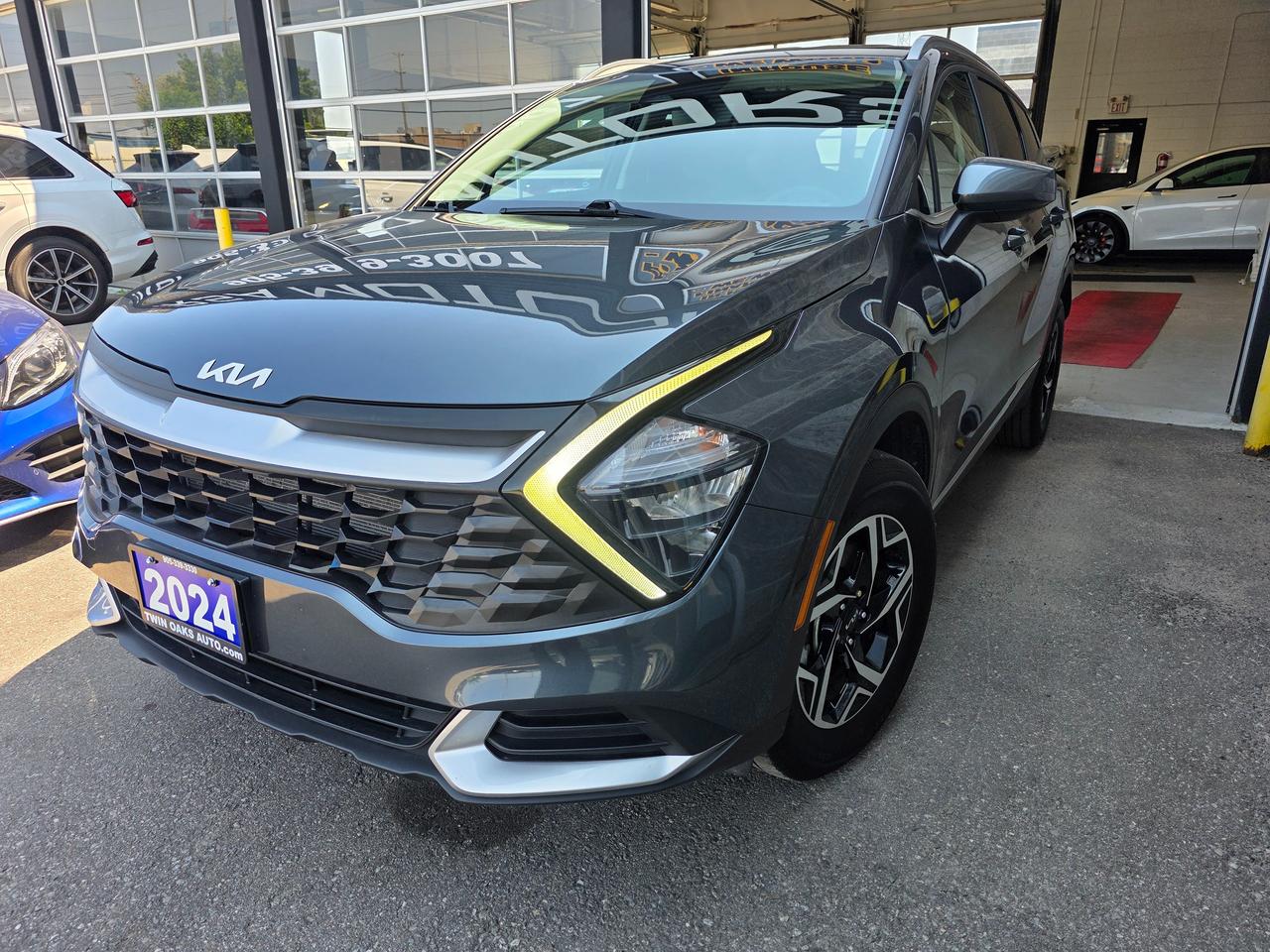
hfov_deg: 73.9
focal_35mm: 23
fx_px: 844
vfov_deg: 58.9
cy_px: 476
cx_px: 635
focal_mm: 6.3
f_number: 1.7
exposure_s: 1/359
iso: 25
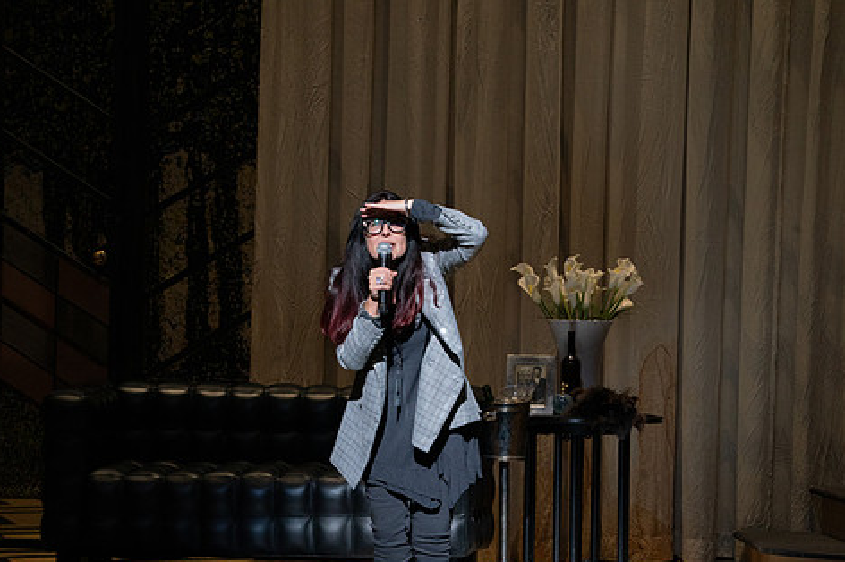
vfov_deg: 5.6
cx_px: 392
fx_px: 5770
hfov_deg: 8.4
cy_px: 345
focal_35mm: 246
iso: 3200
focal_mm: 200
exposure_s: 1/160
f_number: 13
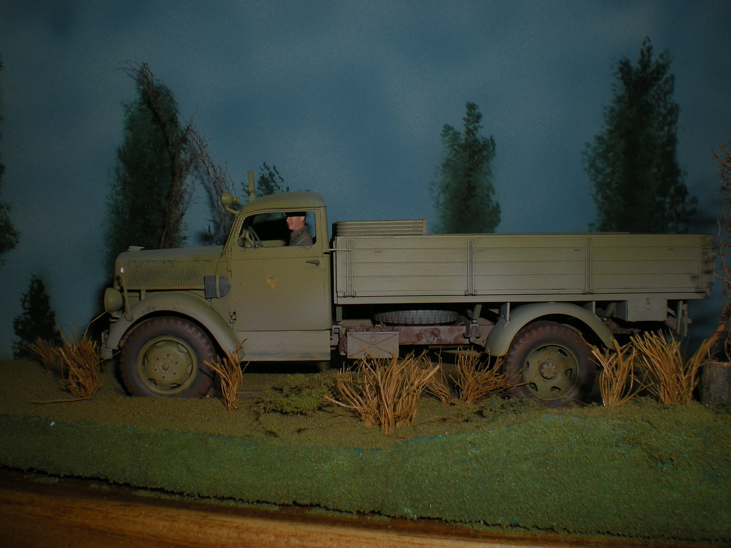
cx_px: 366
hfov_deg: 49.0
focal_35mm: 38
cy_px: 274
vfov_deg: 37.7
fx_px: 802
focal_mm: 6.3
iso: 64
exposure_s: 1/60
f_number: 4.6
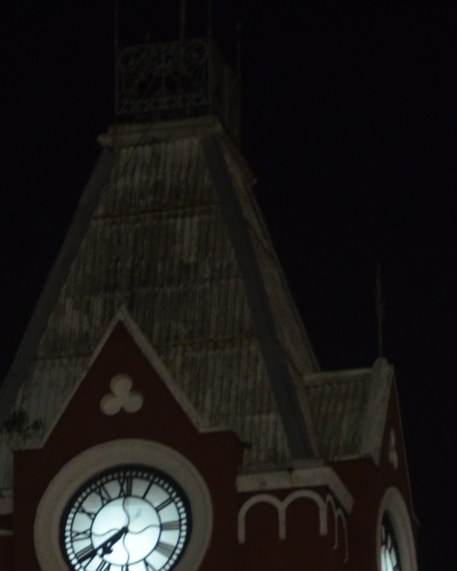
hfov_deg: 5.3
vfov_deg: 6.5
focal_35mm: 293
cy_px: 762
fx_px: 4959
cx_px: 125
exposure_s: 1/13
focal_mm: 75
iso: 1250
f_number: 5.3
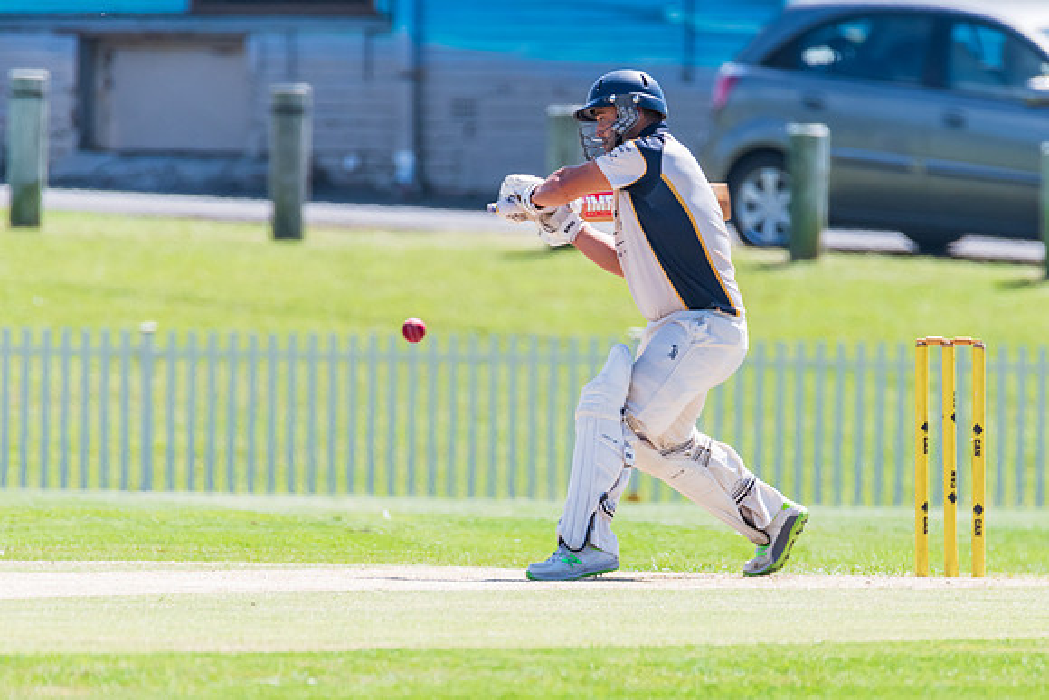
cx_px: 603
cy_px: 460
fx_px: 28255
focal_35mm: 969
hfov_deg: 2.1
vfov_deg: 1.4
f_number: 6.3
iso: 400
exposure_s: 1/1250
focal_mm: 600
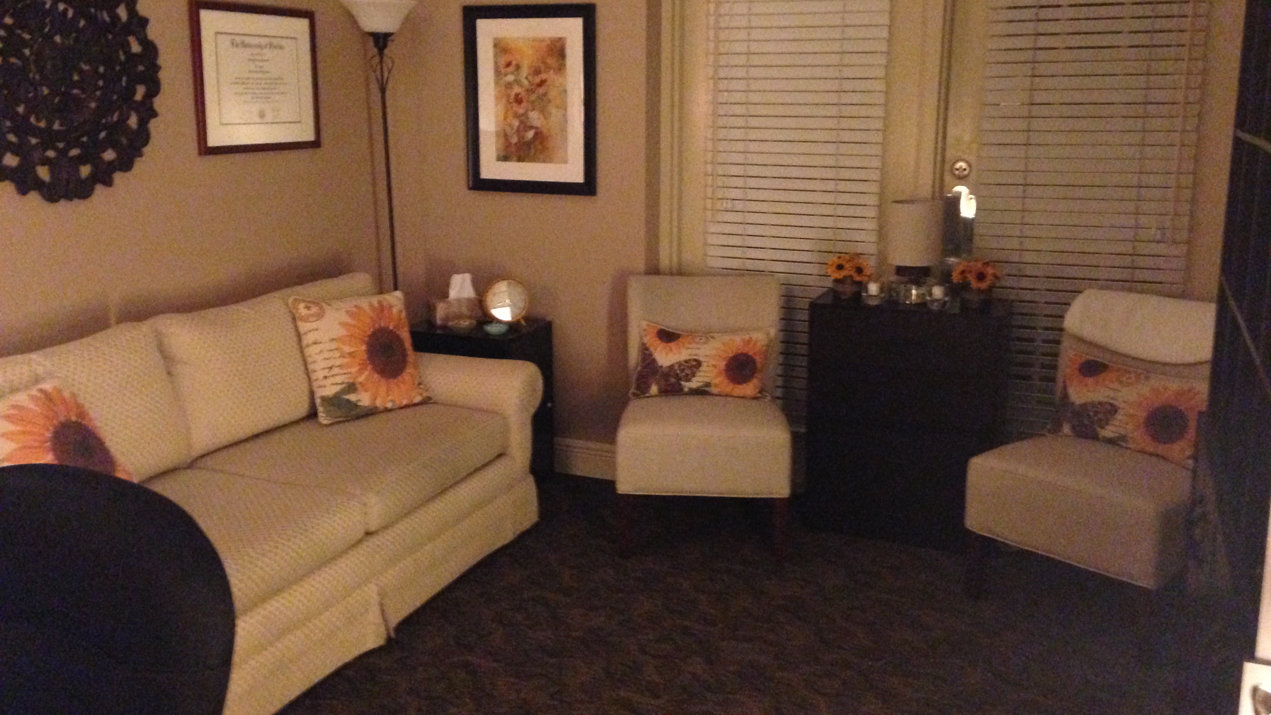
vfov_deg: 32.8
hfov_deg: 55.3
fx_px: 1213
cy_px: 306
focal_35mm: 36
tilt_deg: -10.7
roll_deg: +1.5
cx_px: 636
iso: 800
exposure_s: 1/15
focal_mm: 4.12
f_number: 2.4
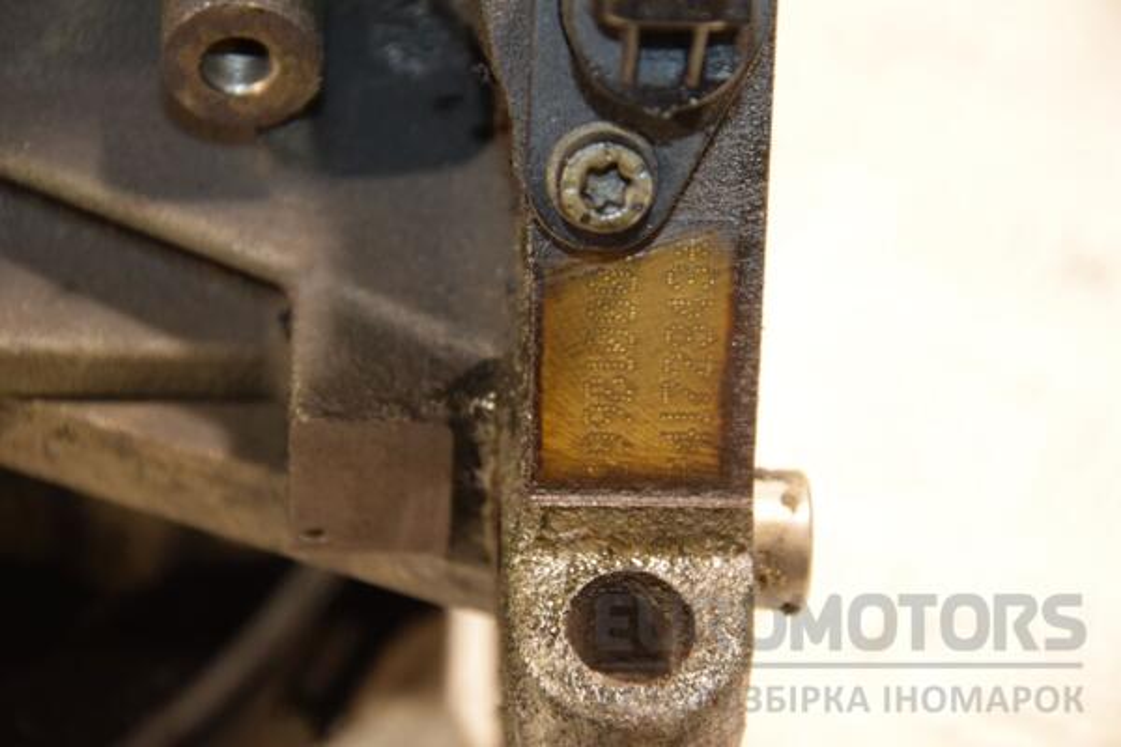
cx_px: 560
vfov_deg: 10.2
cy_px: 374
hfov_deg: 15.2
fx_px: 4203
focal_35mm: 135
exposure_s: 1/100
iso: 1600
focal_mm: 90
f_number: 5.6
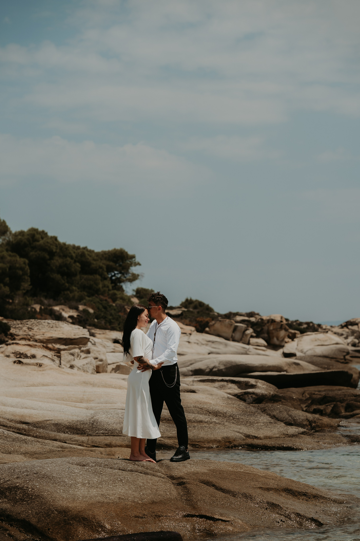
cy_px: 270
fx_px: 1275
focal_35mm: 85
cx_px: 180
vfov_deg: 23.9
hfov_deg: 16.1
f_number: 3.5
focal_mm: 85
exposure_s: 1/5000
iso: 250
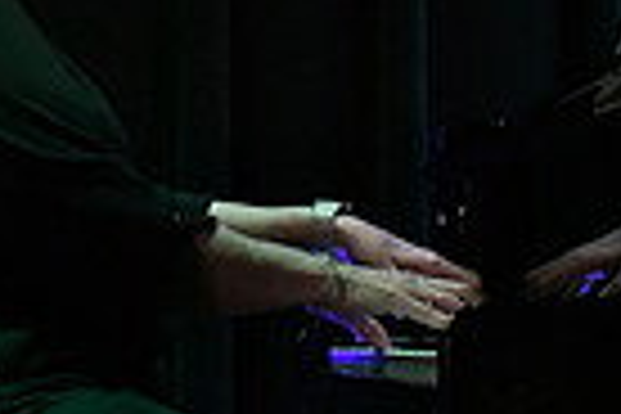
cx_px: 274
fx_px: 2674
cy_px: -11
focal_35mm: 155
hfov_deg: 13.2
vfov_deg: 8.8
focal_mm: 25
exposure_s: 1/250
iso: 8000
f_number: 5.6
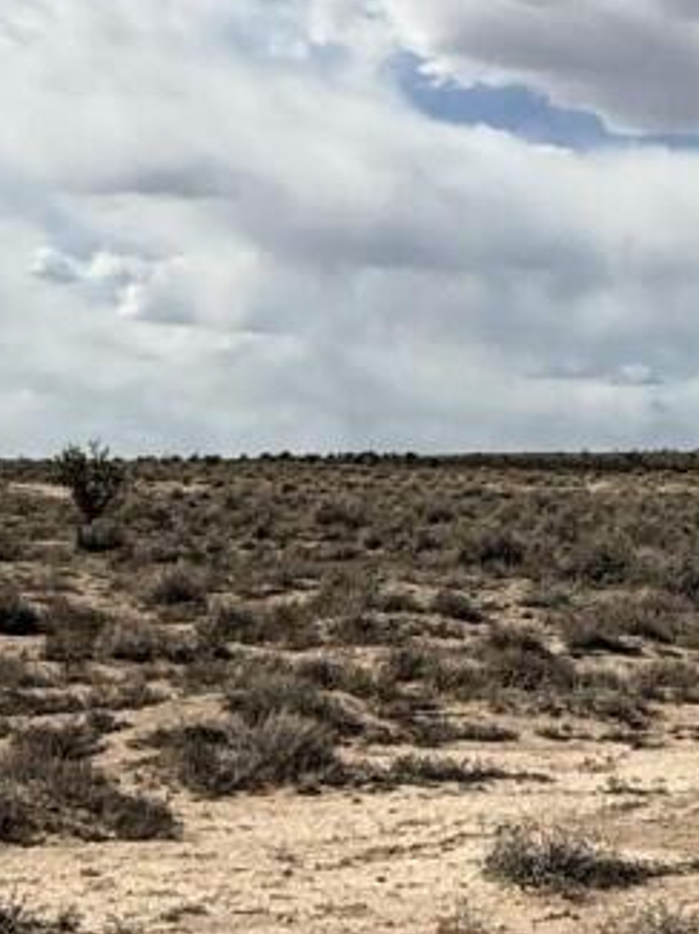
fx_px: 2318
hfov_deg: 17.0
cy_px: 619
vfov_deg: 22.7
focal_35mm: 86
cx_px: 544
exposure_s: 1/5618
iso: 50
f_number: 2.2
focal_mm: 2.22
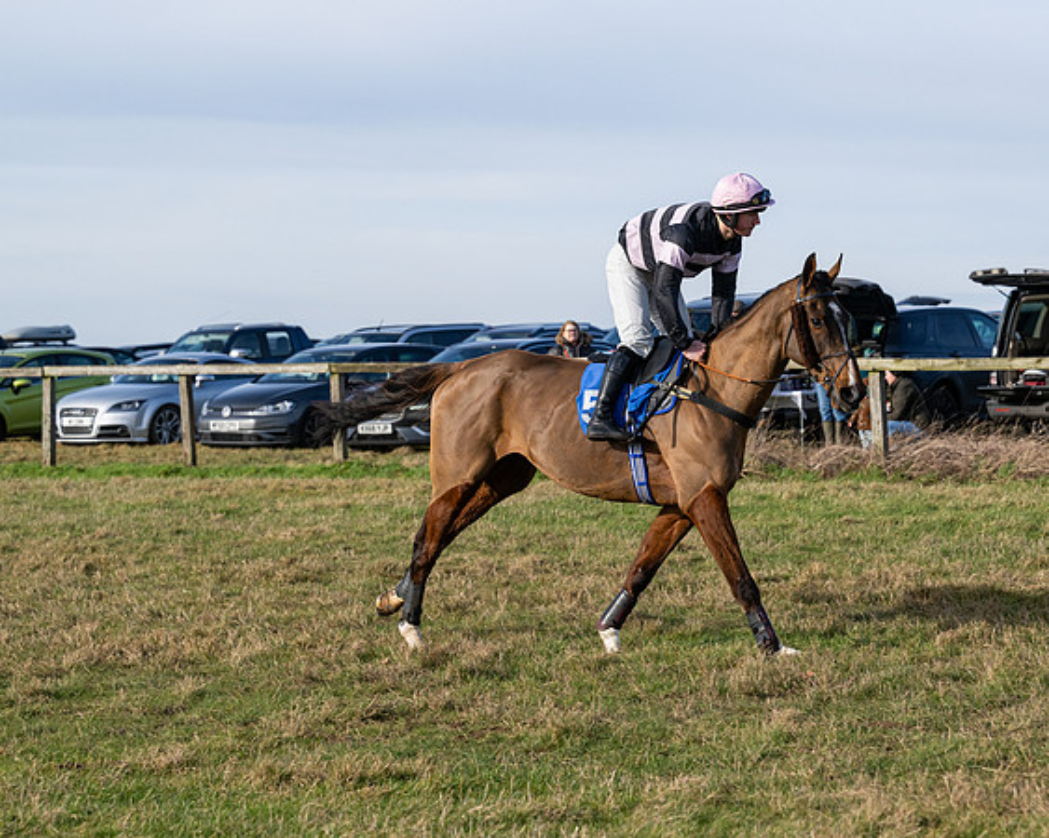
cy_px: 431
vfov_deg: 13.7
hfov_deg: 17.1
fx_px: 3482
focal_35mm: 112
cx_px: 518
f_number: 5
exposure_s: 1/2500
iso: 400
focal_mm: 93
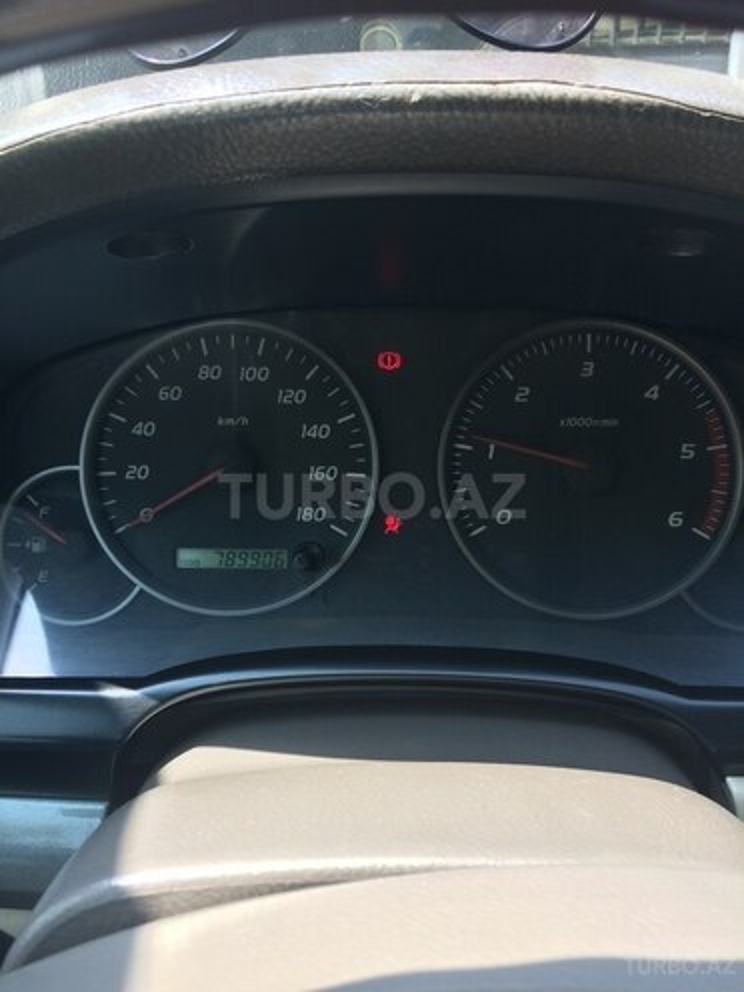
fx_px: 831
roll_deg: +3.1
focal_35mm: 29
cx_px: 372
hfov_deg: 48.2
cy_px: 496
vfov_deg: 61.7
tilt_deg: -28.3
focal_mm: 4.15
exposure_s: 1/172
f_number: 2.2
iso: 32
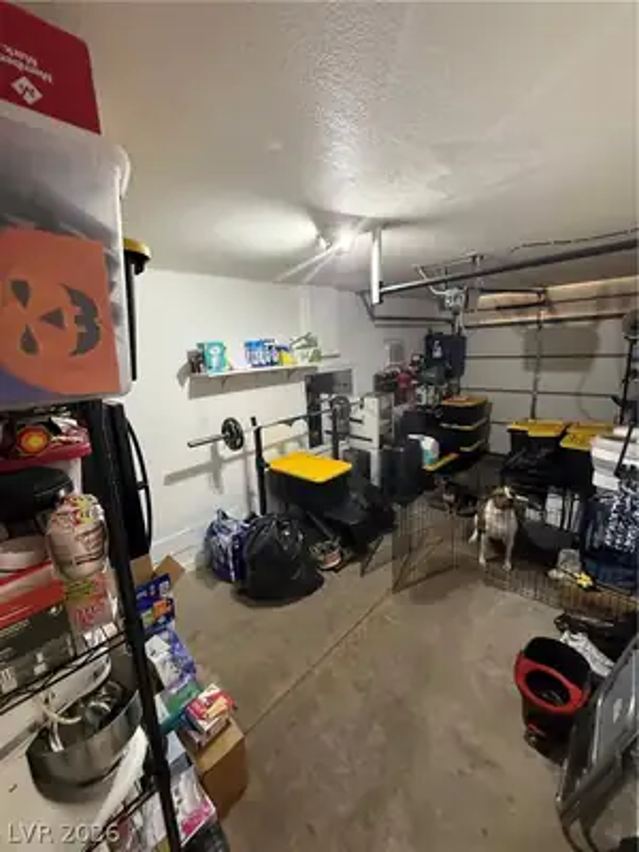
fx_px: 345
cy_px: 426
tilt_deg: -12.3
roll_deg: +4.0
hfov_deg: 85.7
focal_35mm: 14
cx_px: 320
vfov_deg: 102.1
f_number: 2.2
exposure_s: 1/60
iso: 320
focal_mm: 2.22
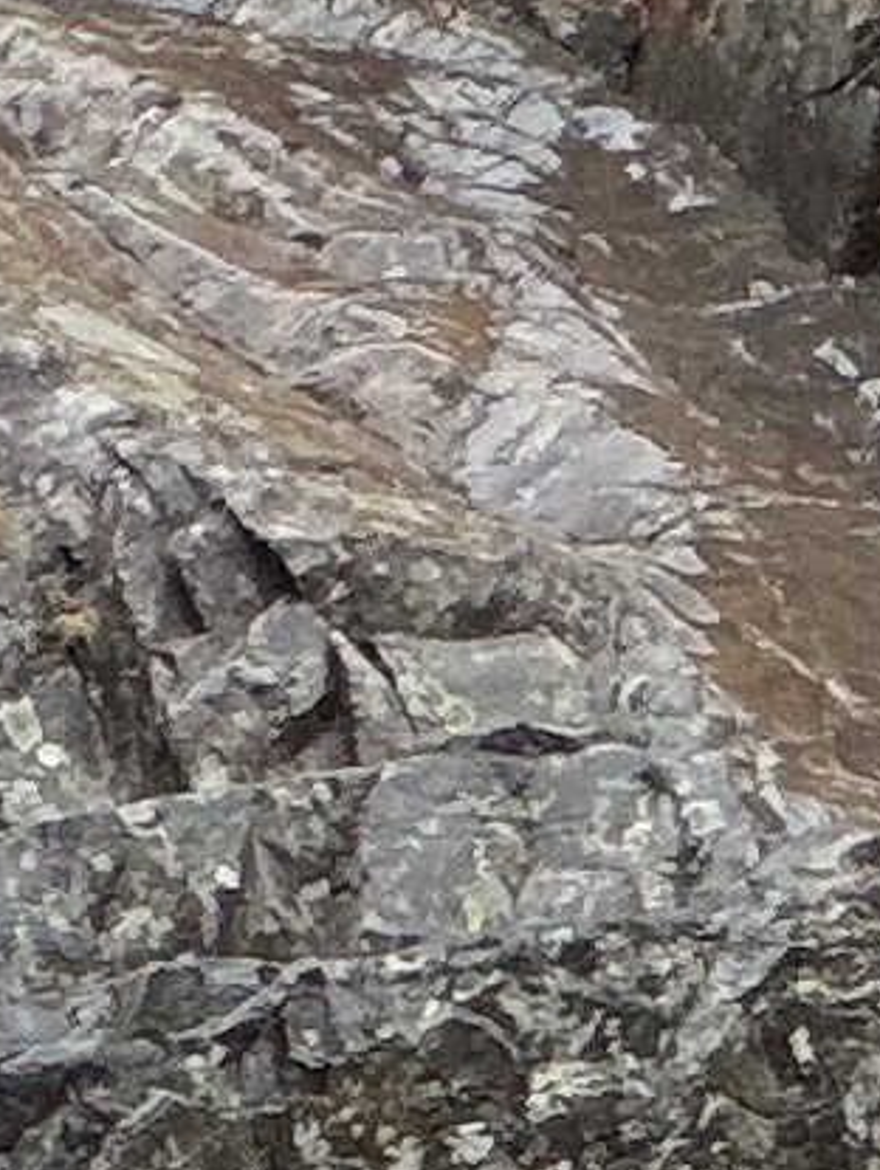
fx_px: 7547
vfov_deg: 8.7
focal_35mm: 223
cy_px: 1751
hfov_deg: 5.9
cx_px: -2310
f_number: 1.9
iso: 80
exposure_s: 1/121
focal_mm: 2.71
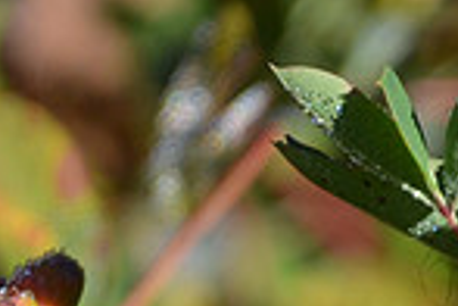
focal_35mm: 1776
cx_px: 738
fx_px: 22593
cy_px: 600
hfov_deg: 1.2
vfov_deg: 0.8
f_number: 5.6
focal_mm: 300
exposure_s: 1/1250
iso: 400
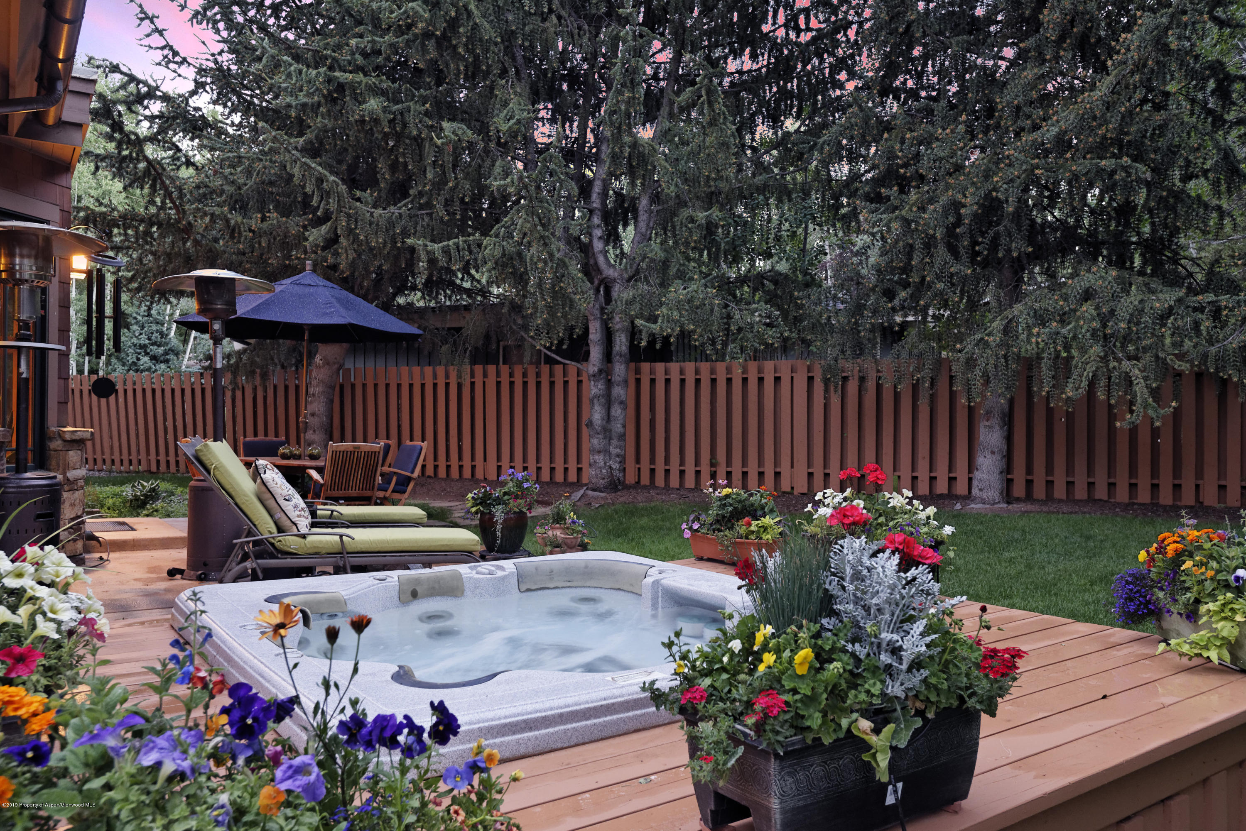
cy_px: 416
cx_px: 623
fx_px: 900
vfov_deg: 49.6
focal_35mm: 26
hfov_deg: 69.4
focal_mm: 26
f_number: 7.1
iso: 800
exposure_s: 1/2.5
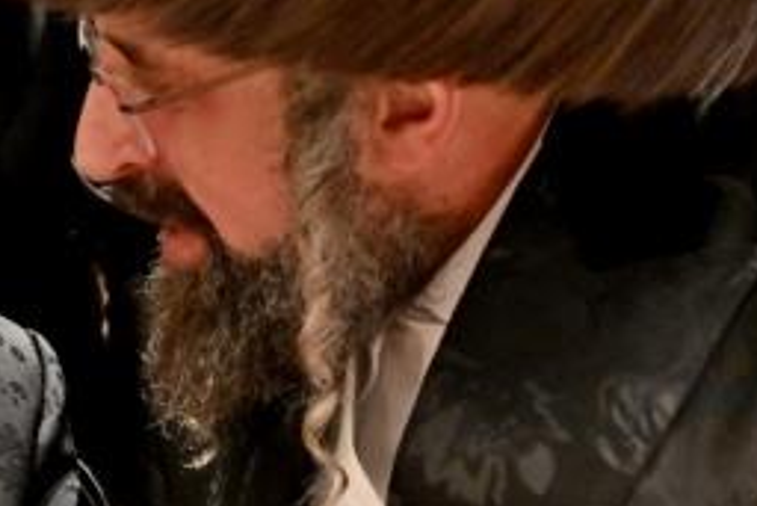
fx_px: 2525
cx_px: 41
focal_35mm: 120
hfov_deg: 16.8
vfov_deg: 11.4
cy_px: 108
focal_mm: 30
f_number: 4
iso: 1250
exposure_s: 1/250
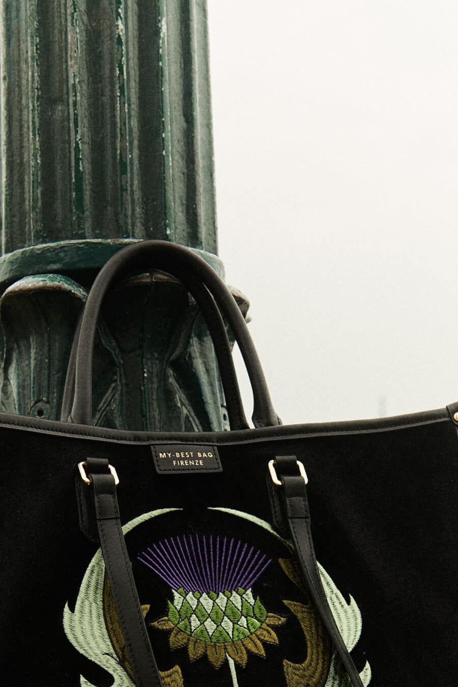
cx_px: 182
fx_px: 1450
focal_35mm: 76
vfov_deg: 25.8
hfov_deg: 17.9
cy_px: 619
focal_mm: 40
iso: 320
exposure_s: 1/400
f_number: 6.3
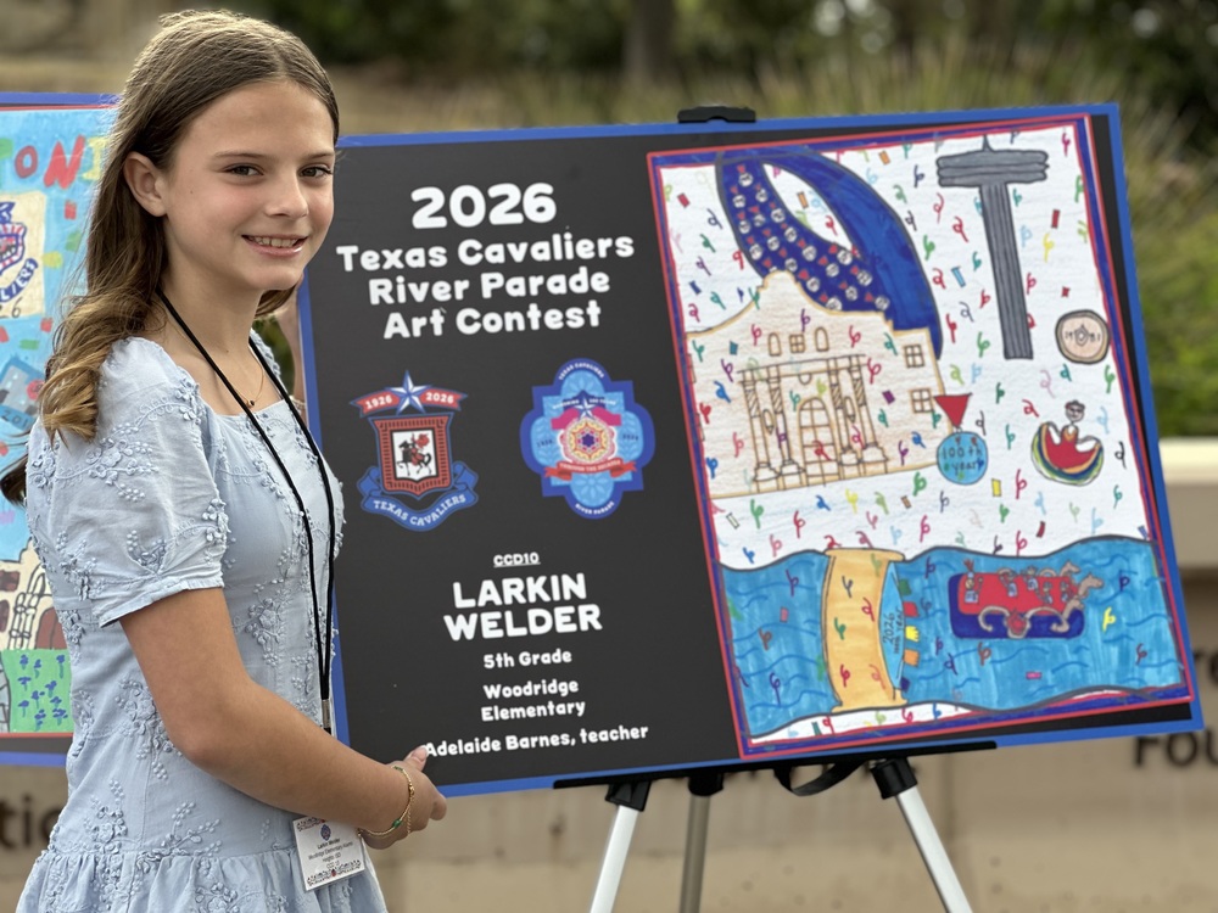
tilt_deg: -2.9
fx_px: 2709
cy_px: 456
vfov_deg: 19.1
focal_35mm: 77
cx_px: 609
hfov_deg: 25.3
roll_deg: +0.7
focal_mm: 9
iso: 32
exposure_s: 1/121
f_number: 2.8
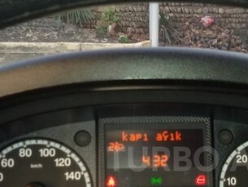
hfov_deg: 28.5
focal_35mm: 67
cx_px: 190
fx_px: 480
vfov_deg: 21.6
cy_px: 159
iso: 64
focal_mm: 2.93
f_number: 2.4
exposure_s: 1/25
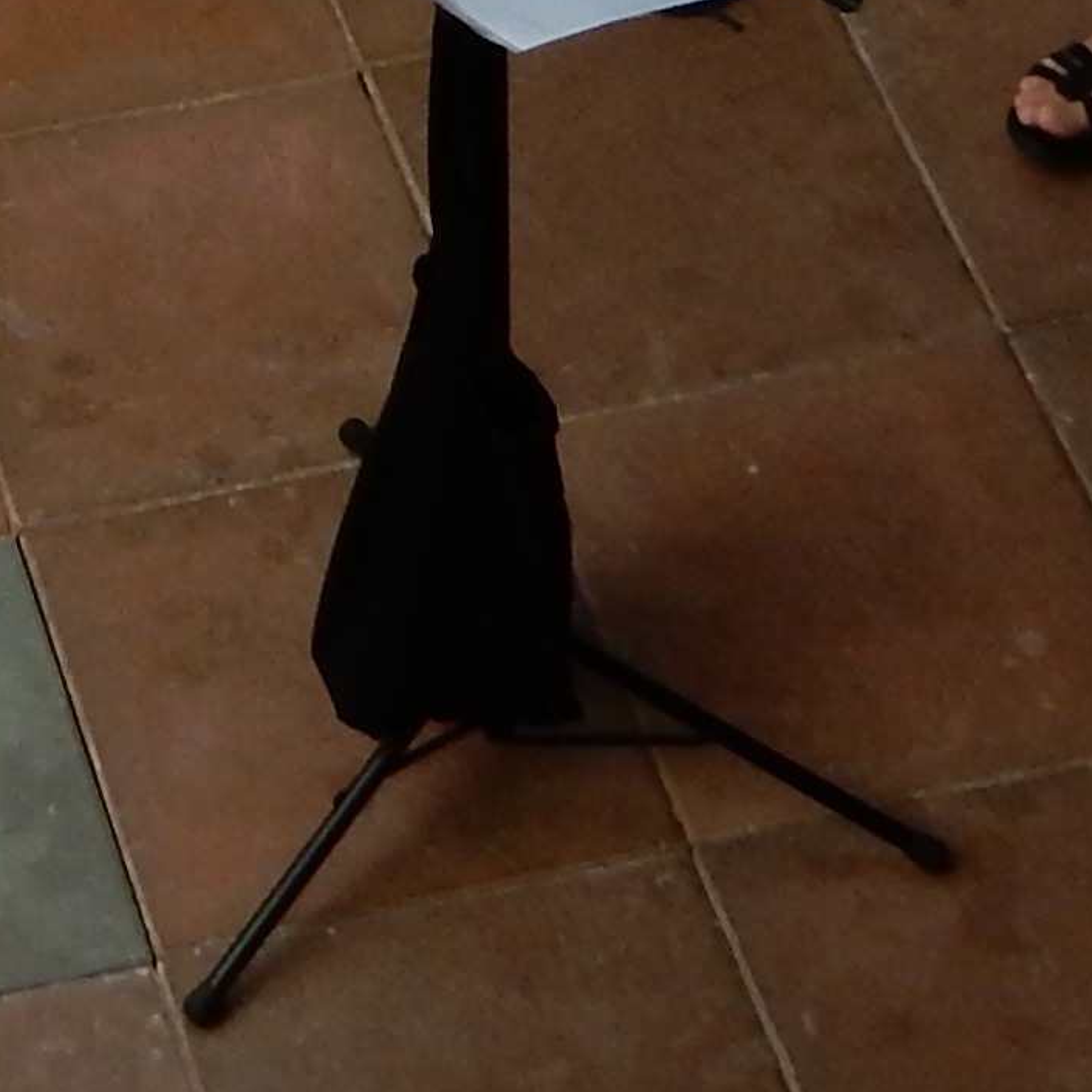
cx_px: -535
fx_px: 6174
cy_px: -1279
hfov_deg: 9.8
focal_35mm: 173
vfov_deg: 9.3
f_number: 4
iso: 125
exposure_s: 1/100
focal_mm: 5.4
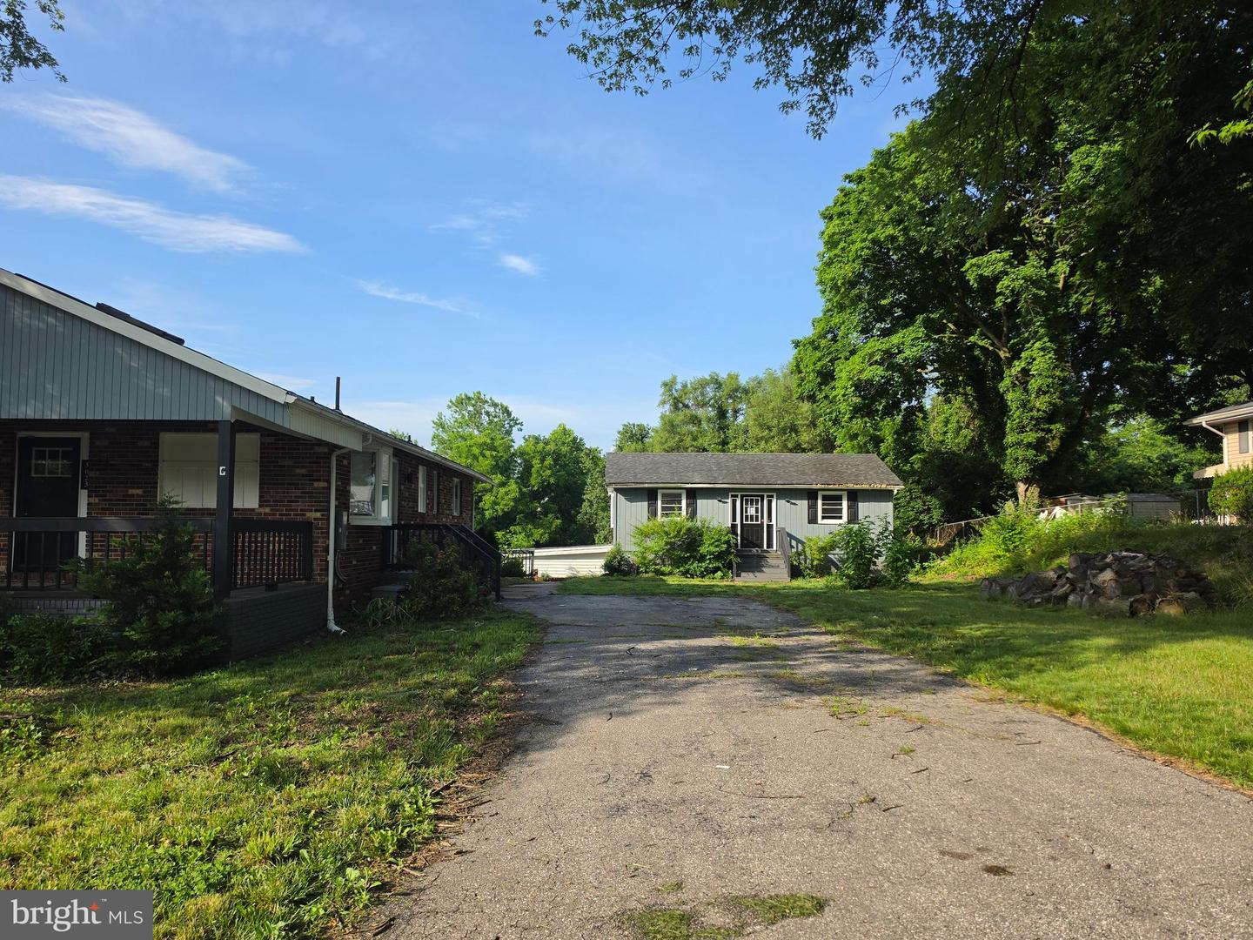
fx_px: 833
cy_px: 470
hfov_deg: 73.9
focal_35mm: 23
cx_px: 626
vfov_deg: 58.9
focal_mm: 6.5
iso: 64
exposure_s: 1/3354
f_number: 1.4
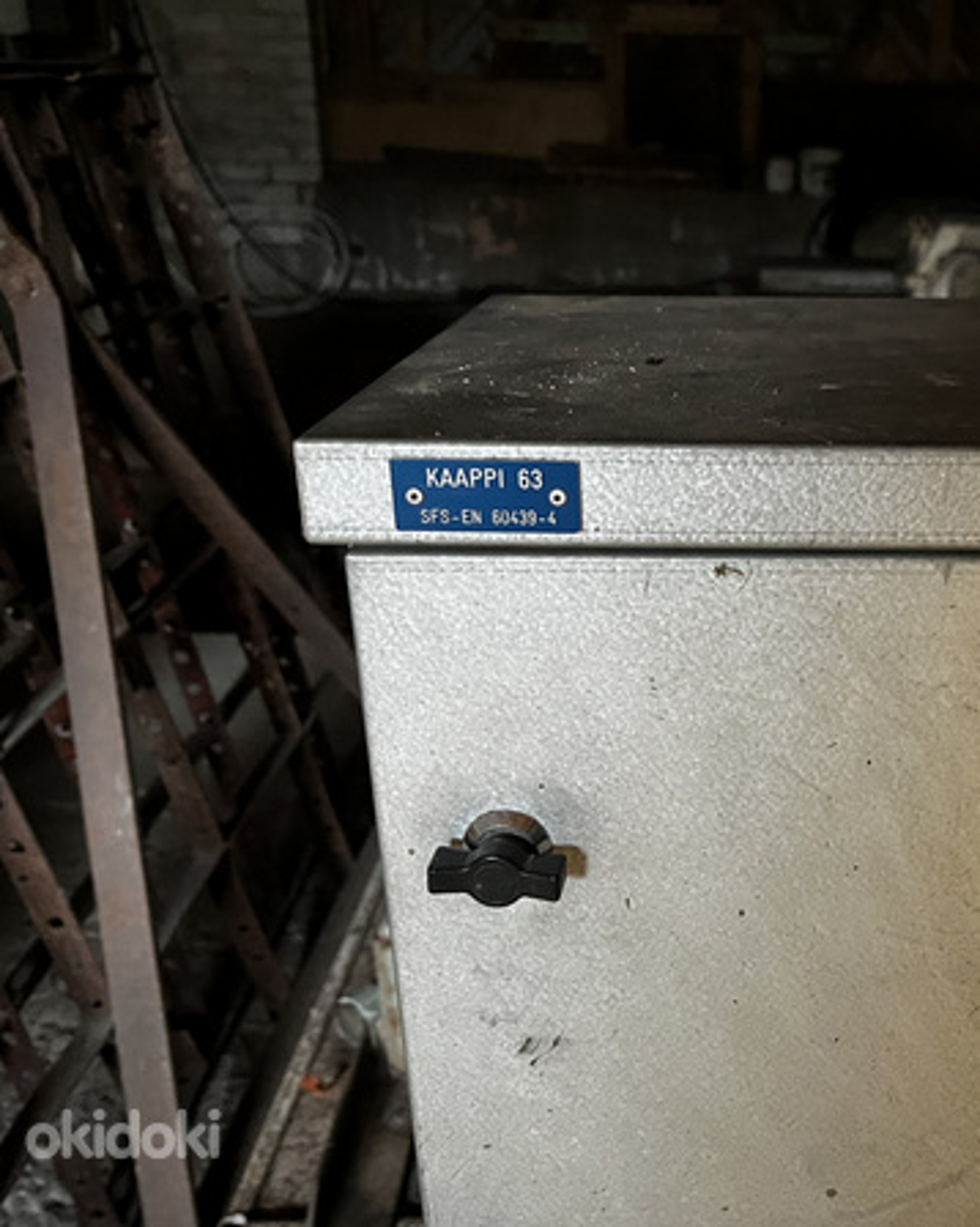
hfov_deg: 41.6
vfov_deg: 52.9
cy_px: 614
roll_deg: -2.6
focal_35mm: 34
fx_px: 1234
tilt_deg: -22.1
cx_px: 769
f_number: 1.6
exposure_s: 1/34
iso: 640
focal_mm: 5.1
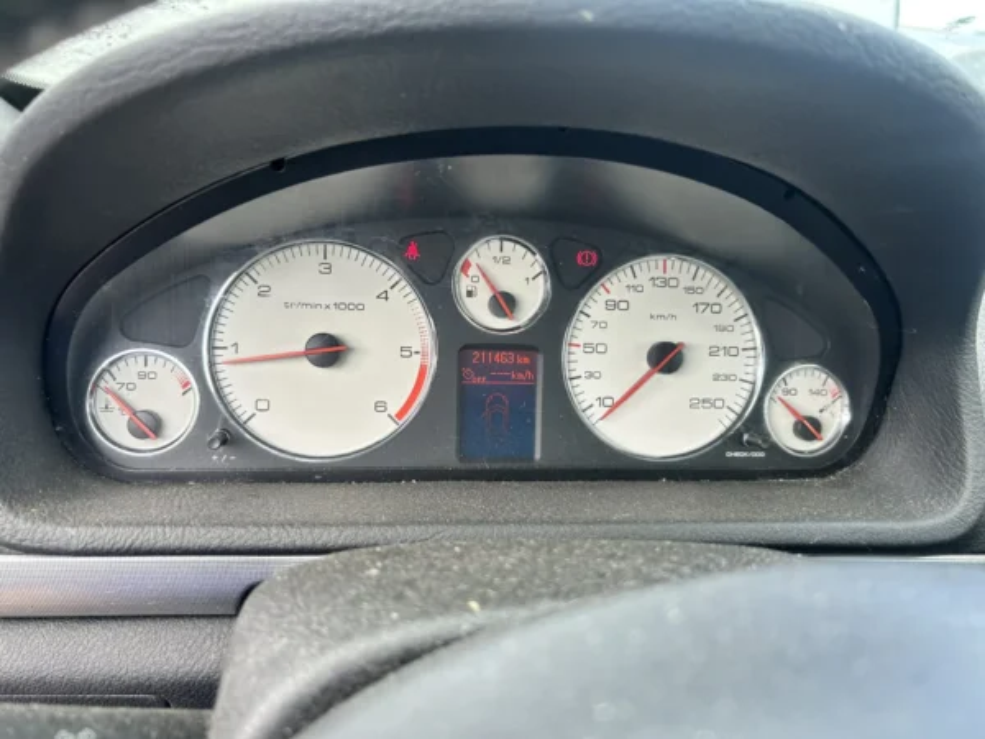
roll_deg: -7.0
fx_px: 740
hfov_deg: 67.3
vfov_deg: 53.1
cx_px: 492
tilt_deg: -22.5
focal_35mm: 26
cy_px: 370
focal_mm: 5.7
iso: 50
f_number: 1.5
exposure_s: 1/203
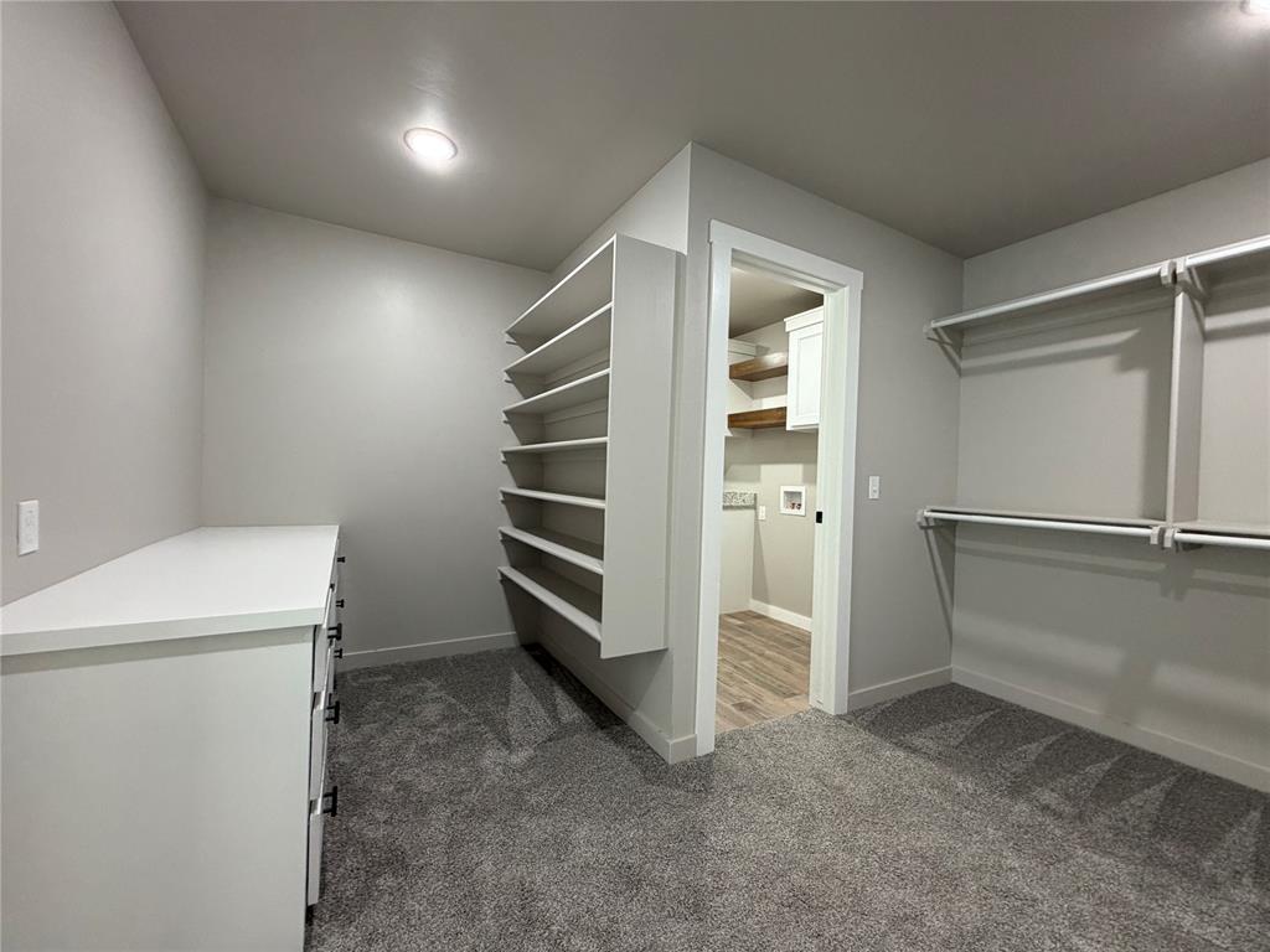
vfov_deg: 85.7
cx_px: 635
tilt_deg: -1.3
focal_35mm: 14
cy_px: 476
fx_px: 514
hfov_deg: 102.1
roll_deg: -1.0
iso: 200
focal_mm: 2.22
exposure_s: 1/60
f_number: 2.2
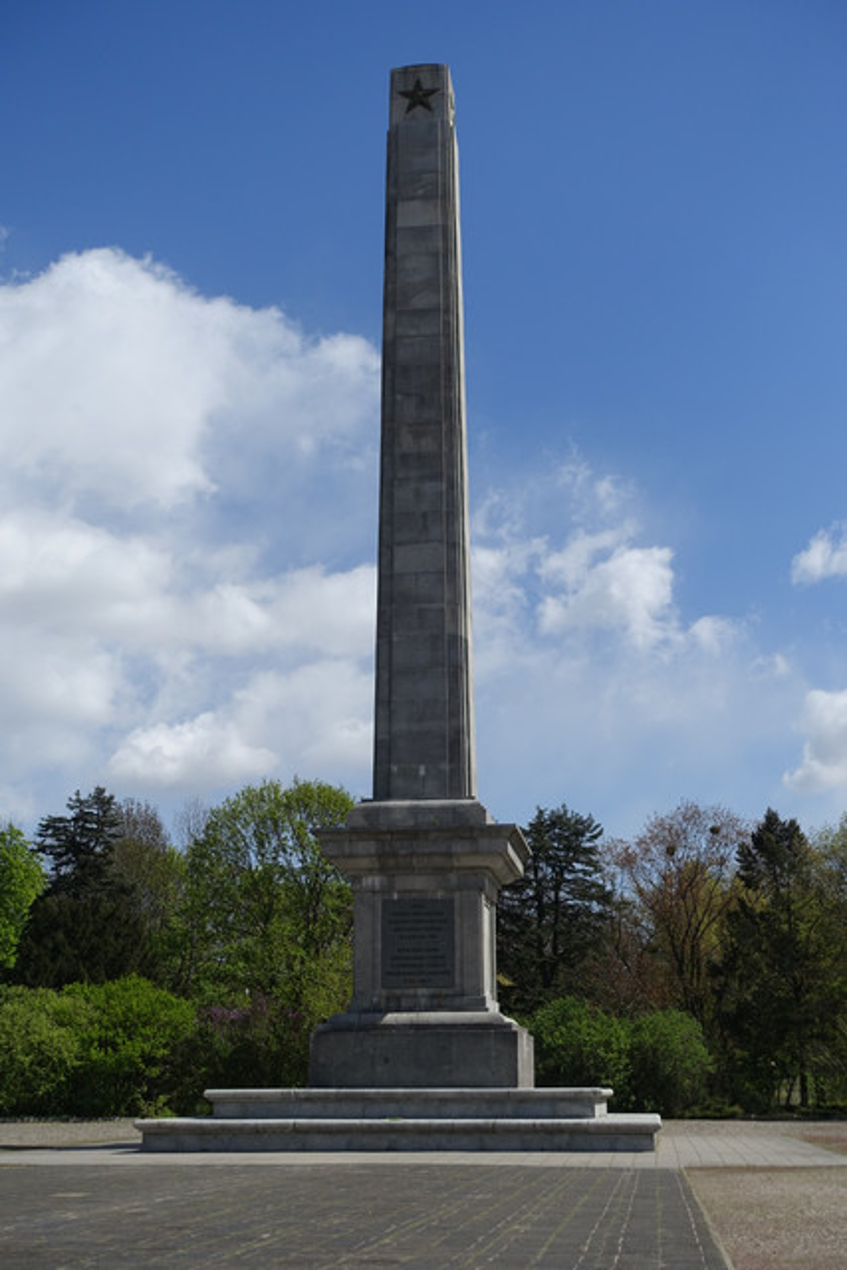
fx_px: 1622
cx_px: 424
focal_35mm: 46
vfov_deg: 42.7
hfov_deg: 29.3
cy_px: 635
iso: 125
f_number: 4
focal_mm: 16.84
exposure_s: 1/200
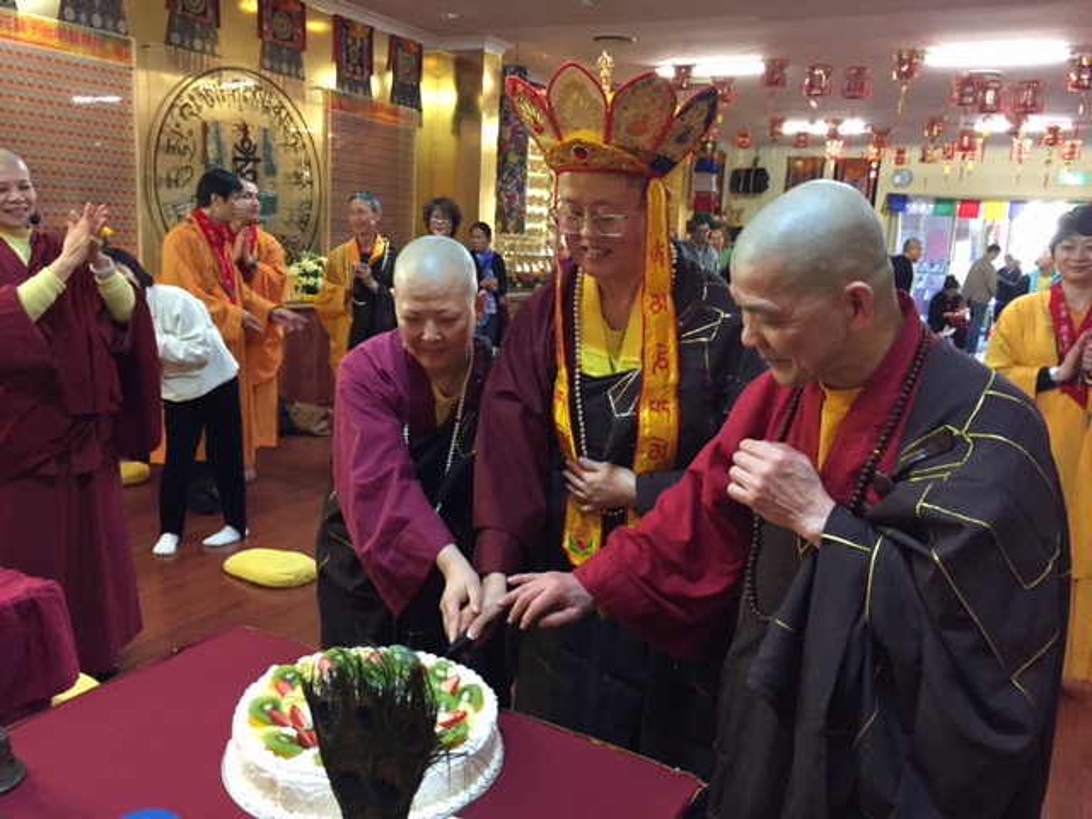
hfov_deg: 61.7
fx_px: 915
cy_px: 410
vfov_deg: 48.2
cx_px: 546
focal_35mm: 29
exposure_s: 1/25
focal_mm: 4.15
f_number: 2.2
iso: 250
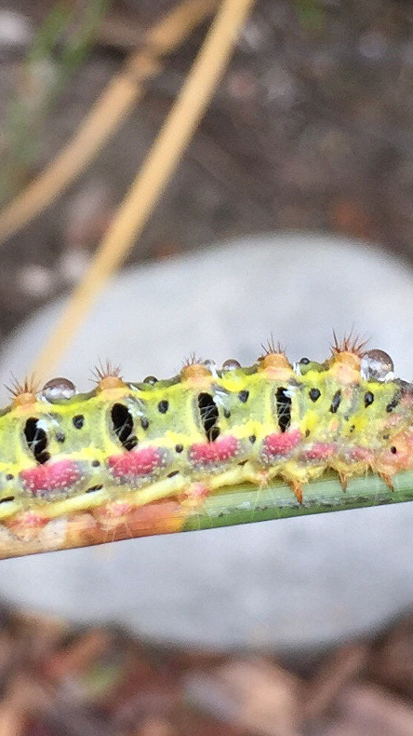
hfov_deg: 18.4
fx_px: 1247
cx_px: 18
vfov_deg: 32.8
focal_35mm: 64
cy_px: 318
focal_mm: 4.15
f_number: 2.2
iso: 32
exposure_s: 1/565
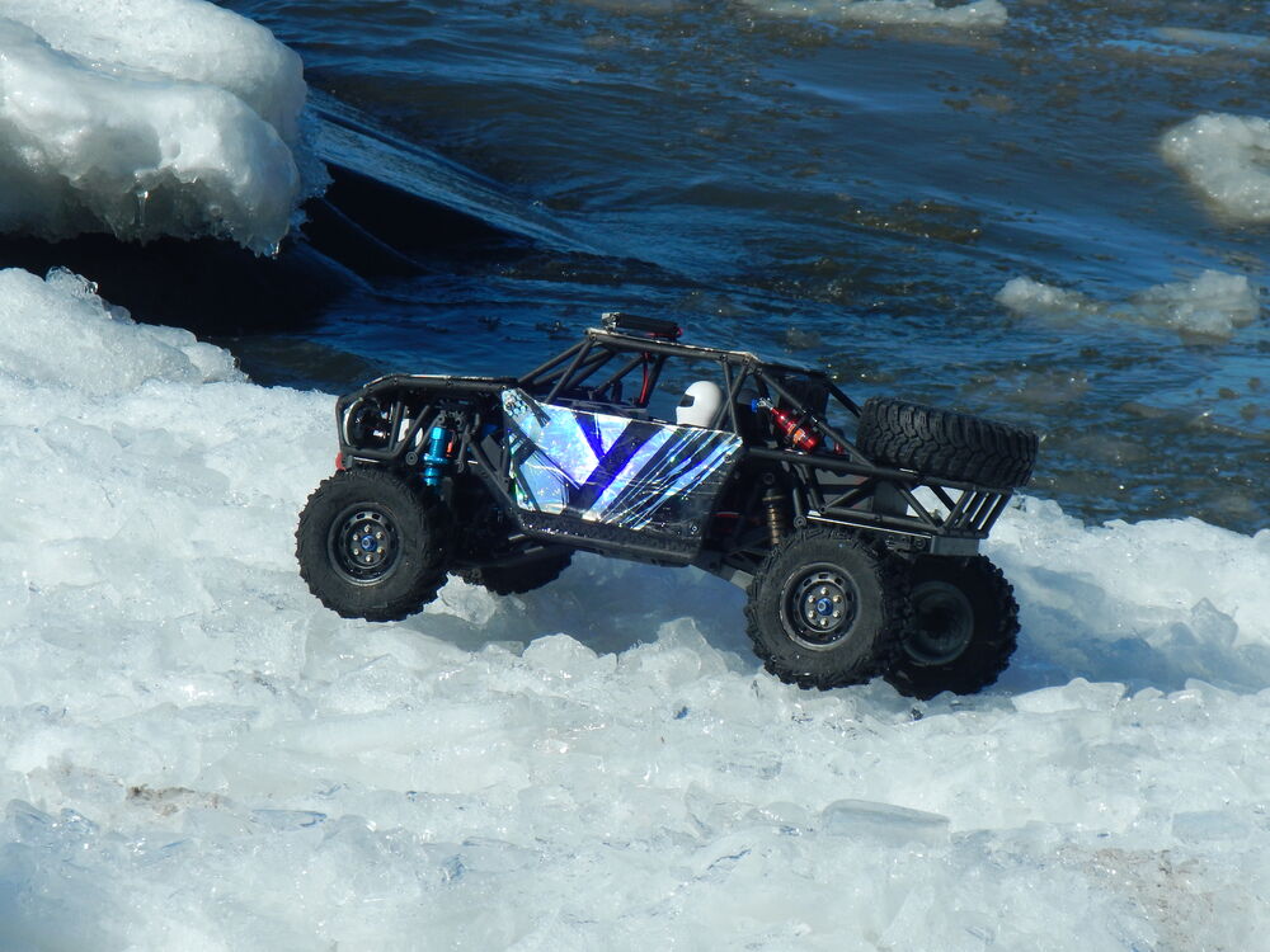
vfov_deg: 12.7
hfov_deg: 16.8
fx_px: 4293
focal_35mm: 117
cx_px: 635
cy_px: 476
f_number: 9.4
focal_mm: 21
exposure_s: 1/500
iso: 125
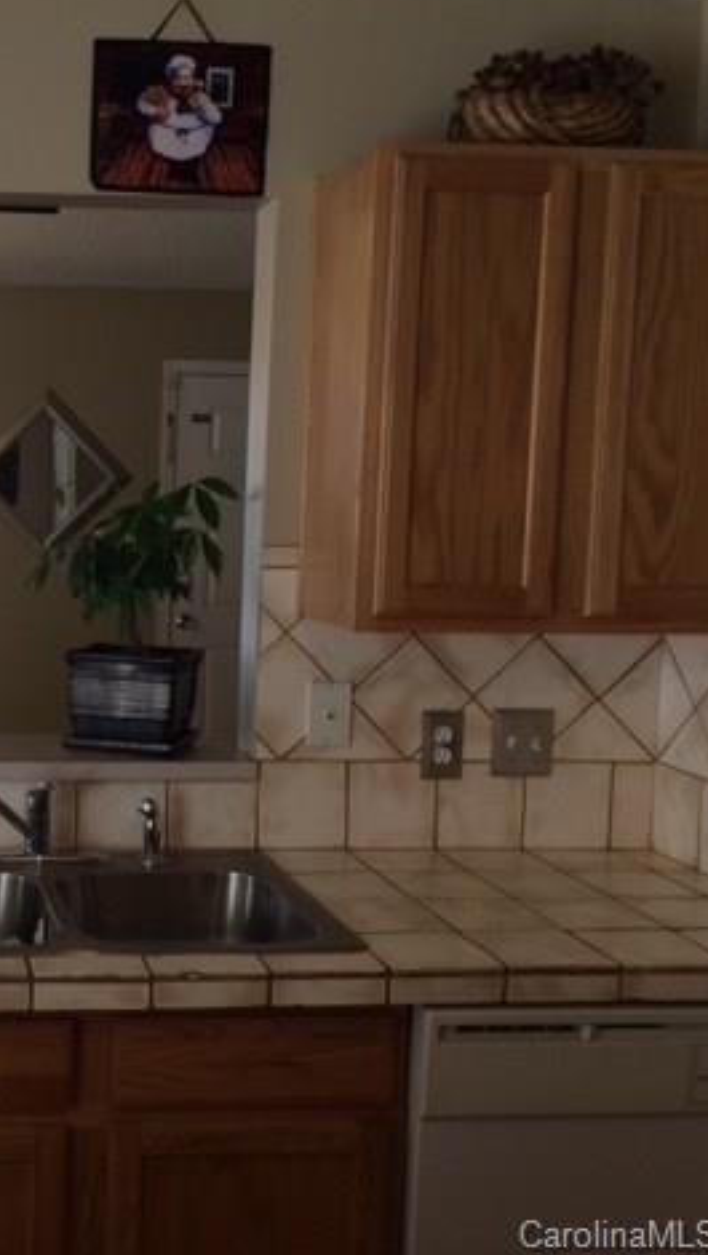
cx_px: -29
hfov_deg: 26.1
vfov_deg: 47.3
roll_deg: -0.4
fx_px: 1433
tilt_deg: -5.7
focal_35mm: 43
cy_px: 619
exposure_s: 1/120
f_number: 2.2
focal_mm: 4.15
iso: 64
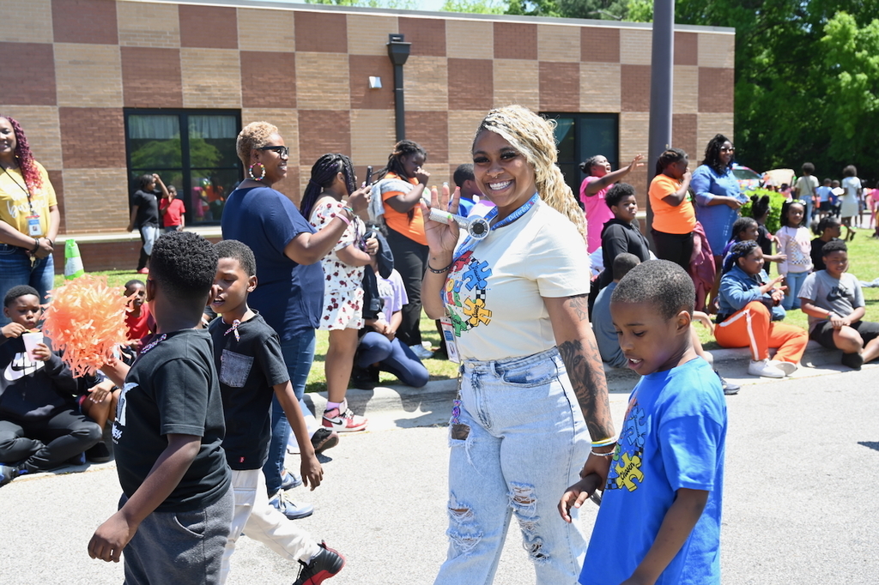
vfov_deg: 35.0
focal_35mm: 38
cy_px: 292
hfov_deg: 50.7
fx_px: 927
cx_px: 440
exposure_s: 1/250
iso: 180
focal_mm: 38
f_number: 5.6
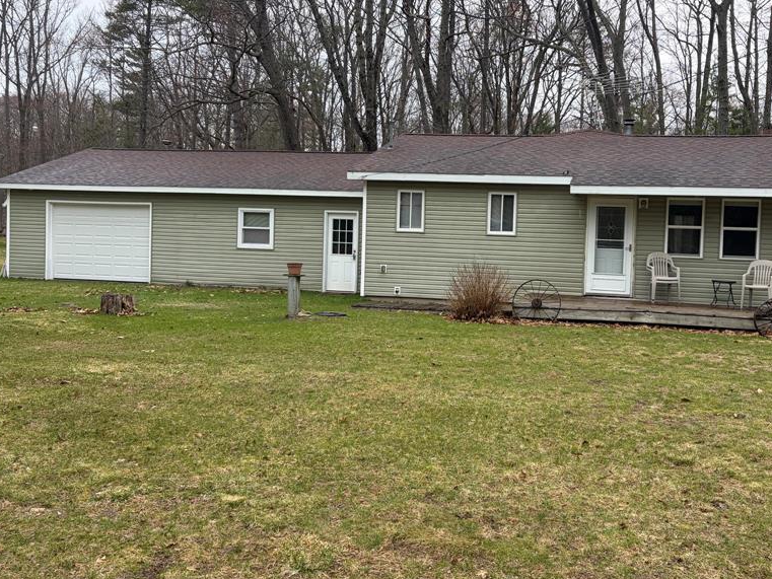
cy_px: 259
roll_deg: -2.2
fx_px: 781
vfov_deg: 40.7
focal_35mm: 35
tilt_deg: -2.1
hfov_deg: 52.2
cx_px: 474
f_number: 1.6
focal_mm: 5.96
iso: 50
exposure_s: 1/566
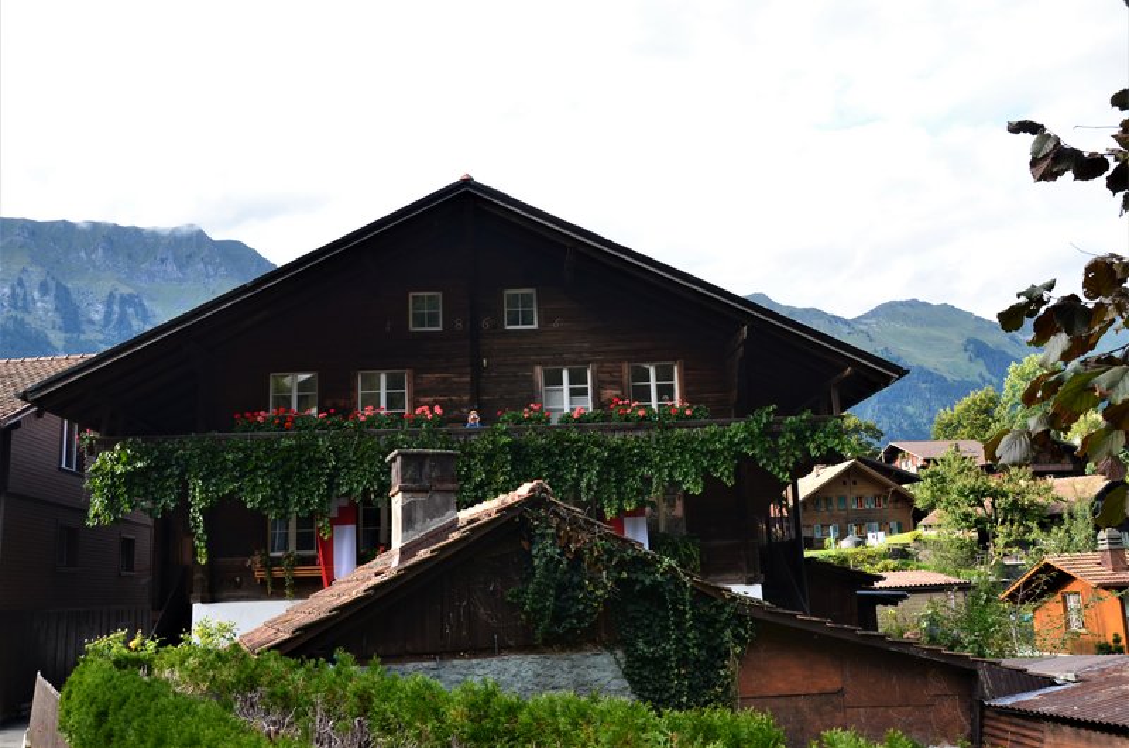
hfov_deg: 57.3
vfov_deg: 39.8
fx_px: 1033
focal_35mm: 33
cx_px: 564
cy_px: 374
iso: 320
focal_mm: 22
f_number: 8
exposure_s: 1/80
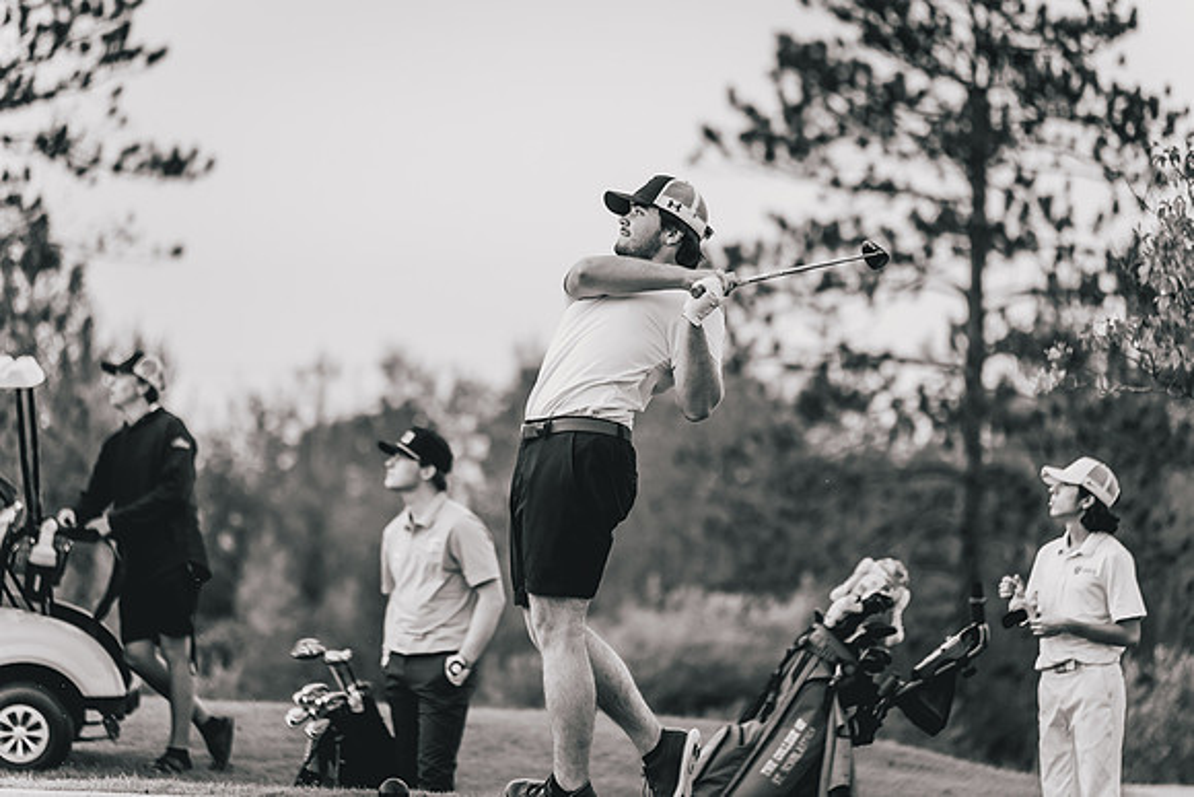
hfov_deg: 12.9
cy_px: 373
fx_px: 5292
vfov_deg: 8.6
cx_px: 597
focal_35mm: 160
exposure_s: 1/1250
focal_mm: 150
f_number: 2.8
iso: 500
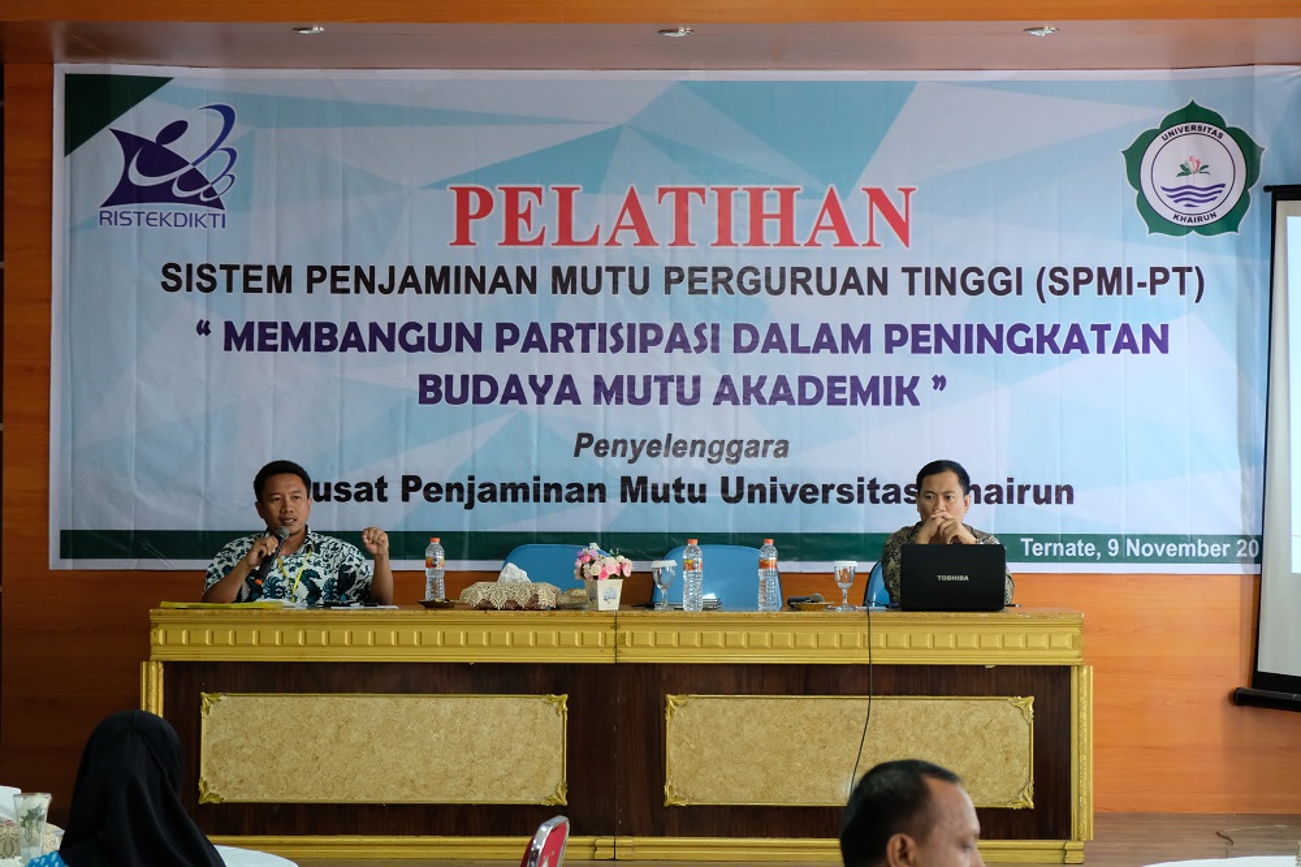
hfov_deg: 24.5
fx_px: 2998
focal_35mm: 83
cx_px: 650
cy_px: 434
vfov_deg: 16.4
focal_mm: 55
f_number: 4
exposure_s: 1/50
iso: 3200
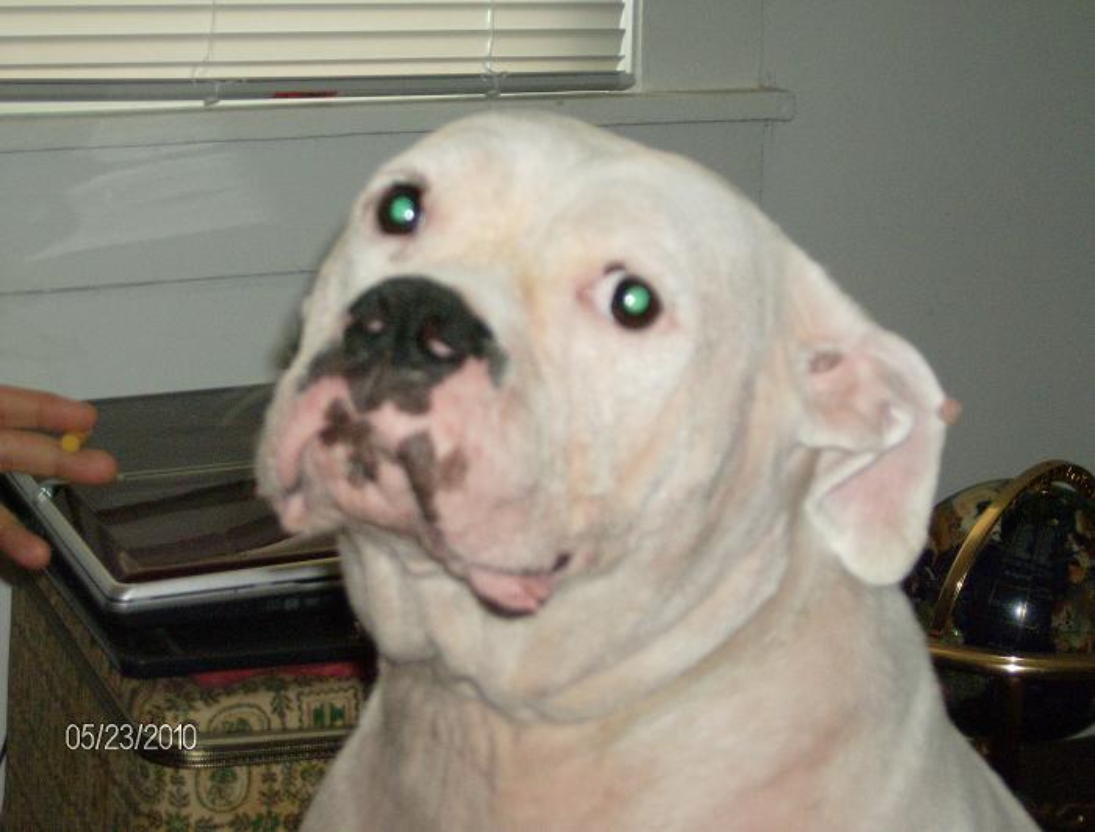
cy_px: 416
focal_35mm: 85
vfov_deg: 17.5
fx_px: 2702
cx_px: 548
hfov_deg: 22.9
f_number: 4.2
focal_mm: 14.1
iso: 200
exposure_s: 1/101
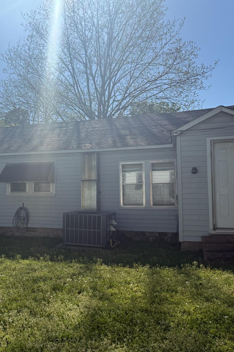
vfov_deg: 55.8
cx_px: 58
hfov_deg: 37.9
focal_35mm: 34
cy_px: 174
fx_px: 331
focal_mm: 6.76
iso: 100
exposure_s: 1/10309
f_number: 1.78
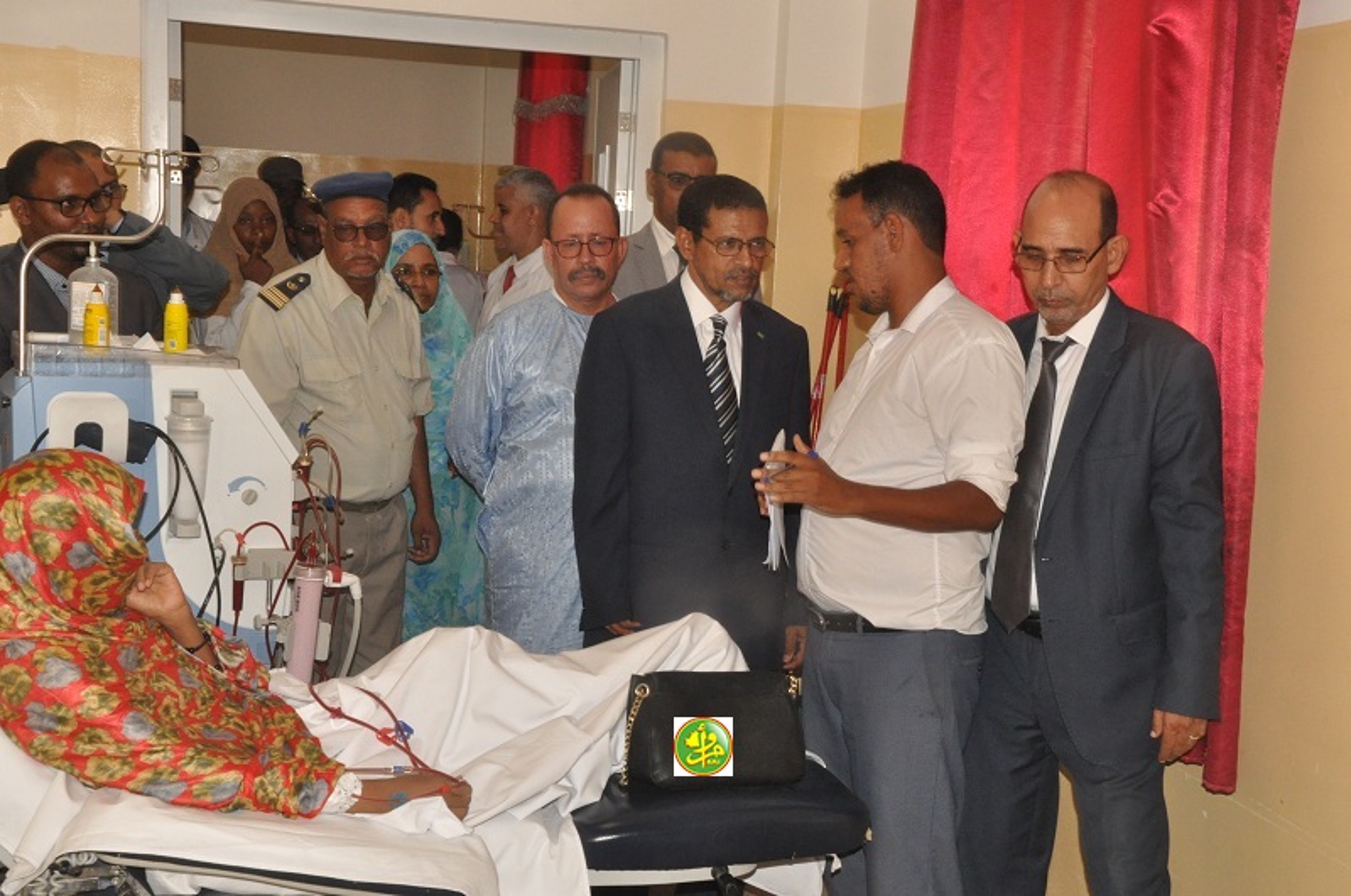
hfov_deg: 41.2
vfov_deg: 28.0
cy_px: 448
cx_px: 676
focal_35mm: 48
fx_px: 1799
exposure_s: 1/60
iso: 1600
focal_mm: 32
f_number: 14
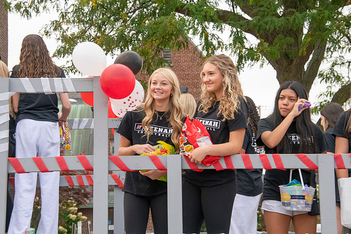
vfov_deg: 13.0
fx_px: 1024
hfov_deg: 19.5
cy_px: 117
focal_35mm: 105
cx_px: 176
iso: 3200
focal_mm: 105
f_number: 11
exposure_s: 1/250
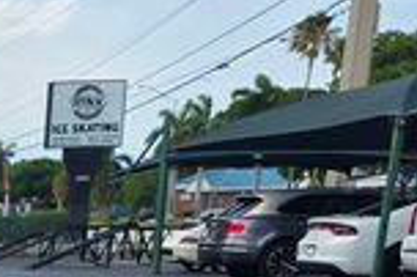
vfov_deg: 12.1
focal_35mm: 101
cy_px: 540
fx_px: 1169
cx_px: -305
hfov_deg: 17.1
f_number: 1.7
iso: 80
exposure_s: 1/3042
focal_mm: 6.3
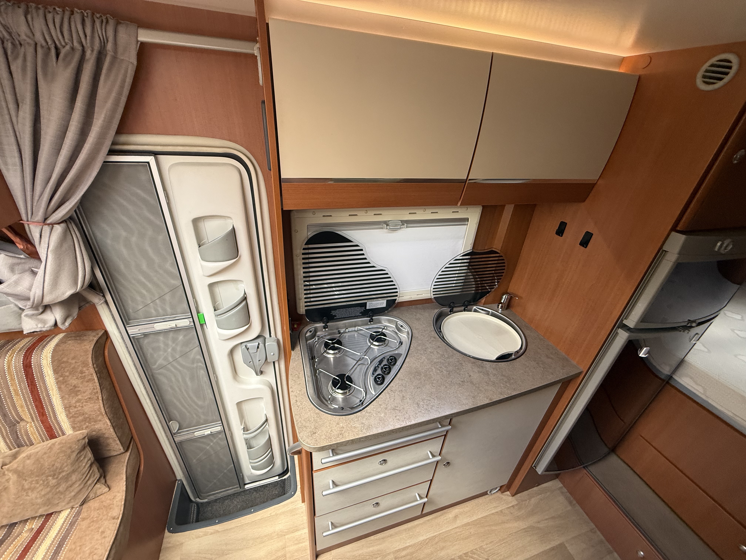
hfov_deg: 102.1
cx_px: 373
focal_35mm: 14
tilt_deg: -25.9
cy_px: 280
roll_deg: -5.1
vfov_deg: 85.7
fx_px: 302
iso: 200
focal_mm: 2.22
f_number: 2.2
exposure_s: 1/99
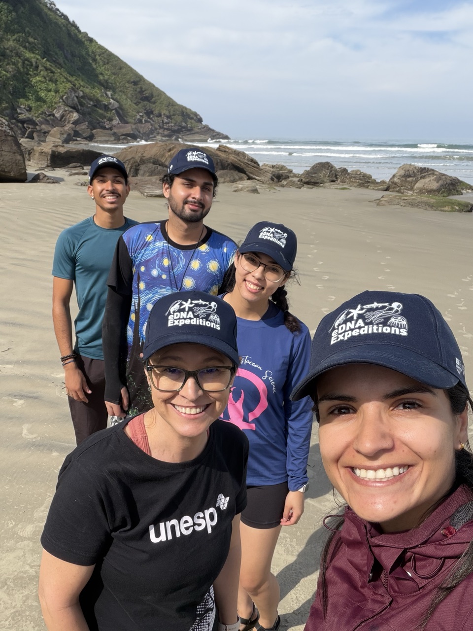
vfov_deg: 60.0
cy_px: 316
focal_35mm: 30
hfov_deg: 46.8
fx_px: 547
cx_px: 236
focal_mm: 2.71
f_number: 1.9
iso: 32
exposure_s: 1/1114
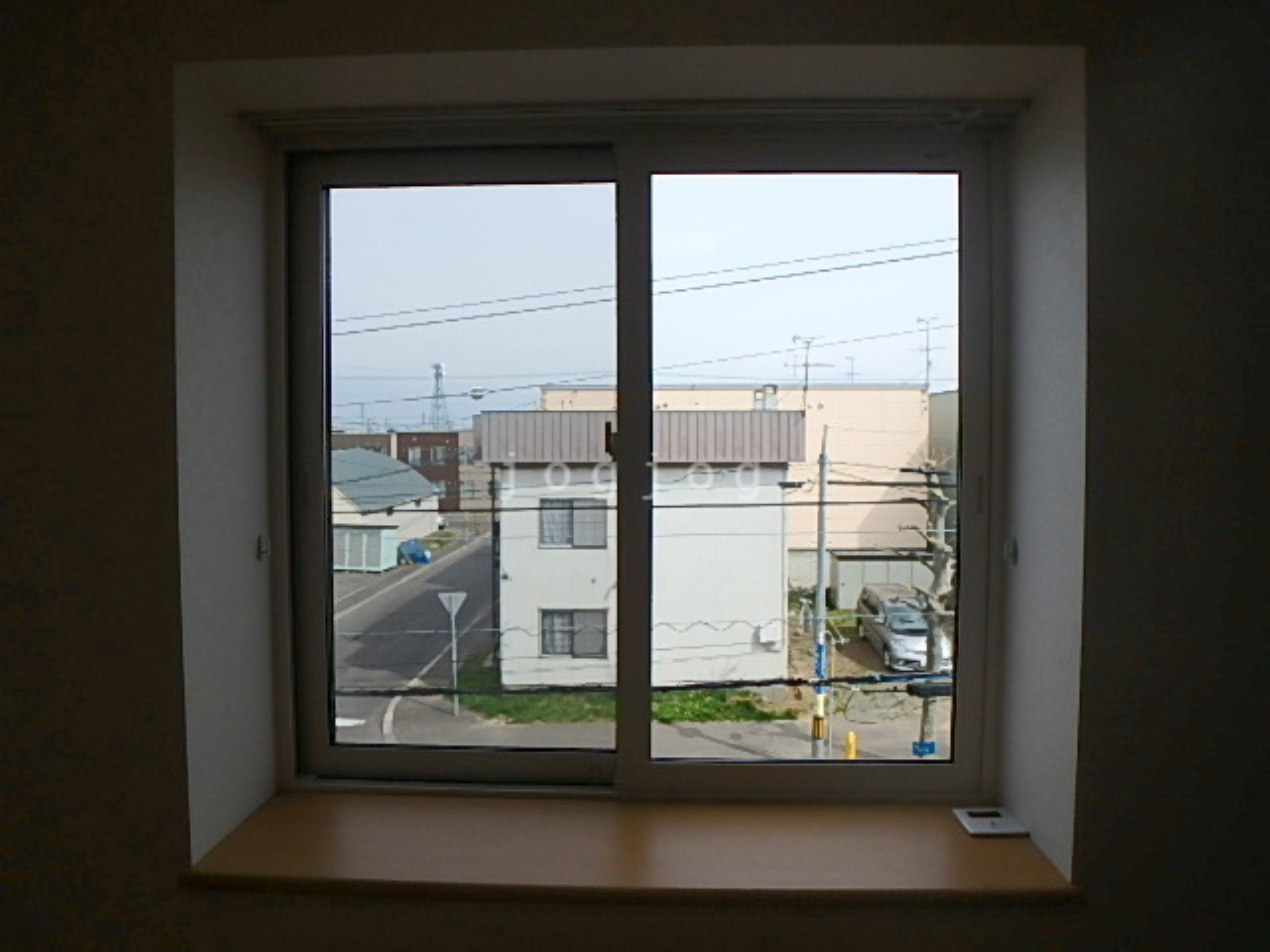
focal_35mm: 21
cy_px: 476
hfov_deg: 79.0
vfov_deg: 63.4
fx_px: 770
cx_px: 635
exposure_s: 1/1000
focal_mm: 3.7
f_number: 3.5
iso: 125
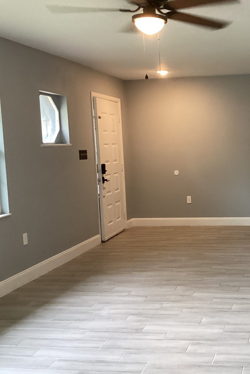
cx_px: 227
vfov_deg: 44.5
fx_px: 458
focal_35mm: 44
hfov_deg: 29.2
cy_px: 186
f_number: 2.4
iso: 250
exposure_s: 1/60
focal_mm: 3.3
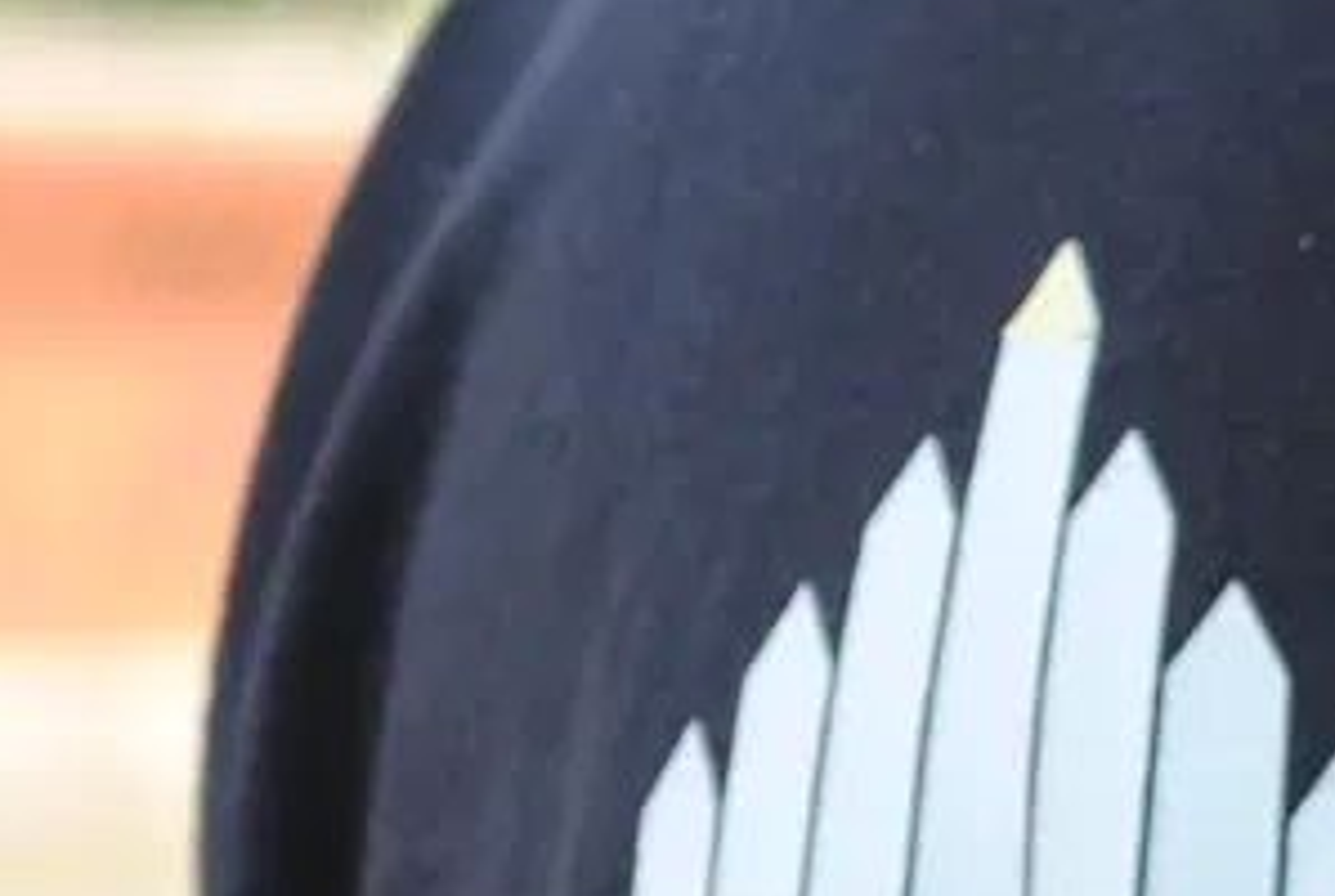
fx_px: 12337
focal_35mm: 332
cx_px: 2085
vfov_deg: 4.1
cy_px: 1100
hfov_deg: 6.1
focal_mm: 55
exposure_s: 1/125
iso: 160
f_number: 5.6
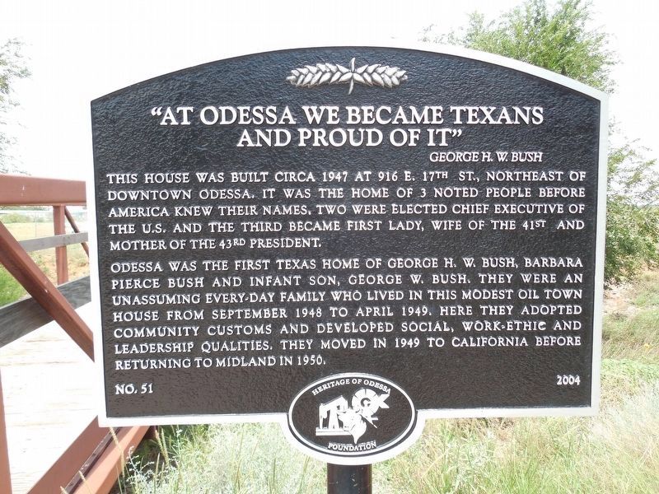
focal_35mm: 25
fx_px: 476
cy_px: 247
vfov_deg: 54.9
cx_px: 330
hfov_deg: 69.4
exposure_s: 1/320
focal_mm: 4.5
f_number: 3.3
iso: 125
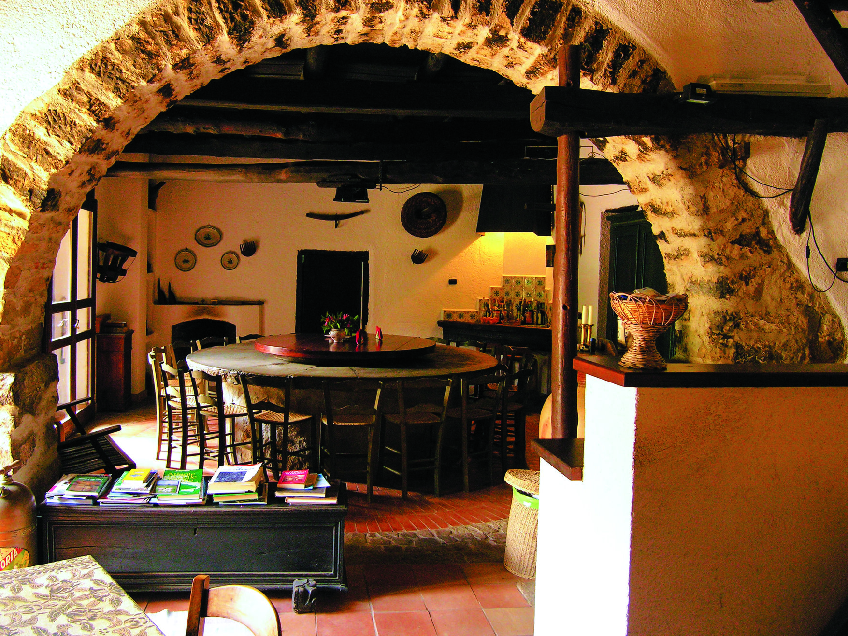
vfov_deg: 49.7
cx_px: 362
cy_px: 296
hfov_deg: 63.1
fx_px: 686
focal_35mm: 28
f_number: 2.6
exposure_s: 1/10.2
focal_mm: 6.1
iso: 200
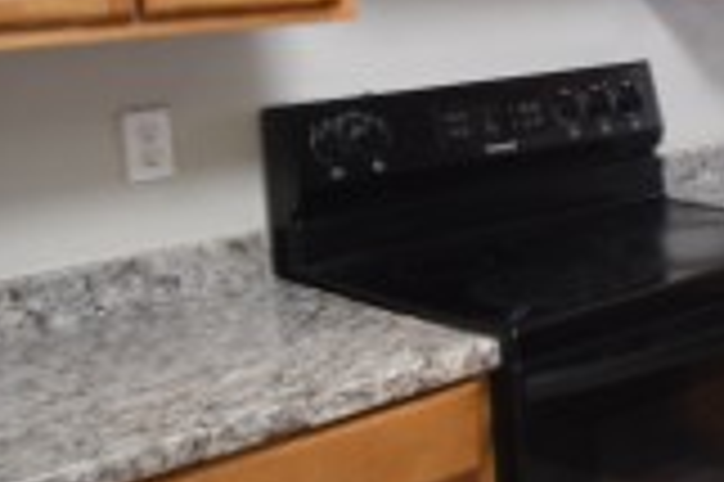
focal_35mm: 67
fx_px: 1346
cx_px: 1070
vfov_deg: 20.0
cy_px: 95
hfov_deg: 24.1
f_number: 3.5
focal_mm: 10
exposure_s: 1/45
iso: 800
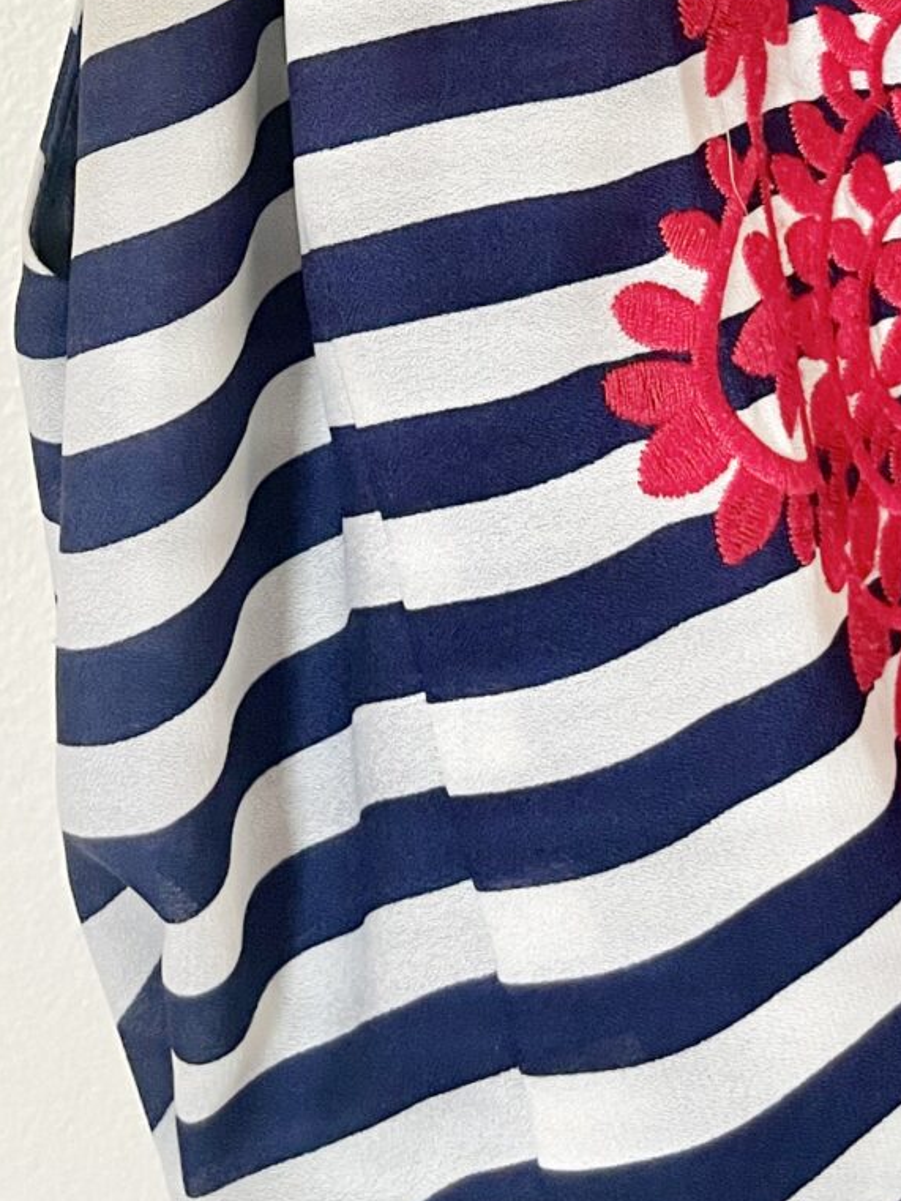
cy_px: -276
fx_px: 2429
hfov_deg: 21.0
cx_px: 503
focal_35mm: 70
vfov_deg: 24.8
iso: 125
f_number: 1.6
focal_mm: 4.2
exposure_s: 1/63
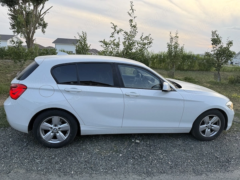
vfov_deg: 56.8
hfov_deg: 71.6
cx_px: 120
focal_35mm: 24
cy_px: 90
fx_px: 166
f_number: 1.78
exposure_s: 1/203
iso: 64
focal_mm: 6.76
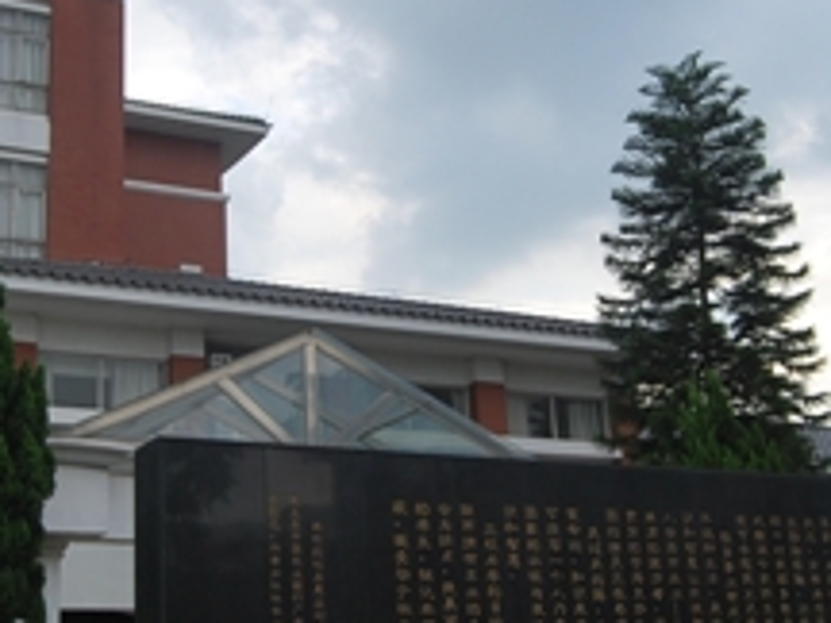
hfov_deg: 32.2
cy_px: 288
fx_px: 1440
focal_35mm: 60
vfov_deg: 24.4
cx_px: 369
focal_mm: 18
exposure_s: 1/125
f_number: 5.6
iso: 125
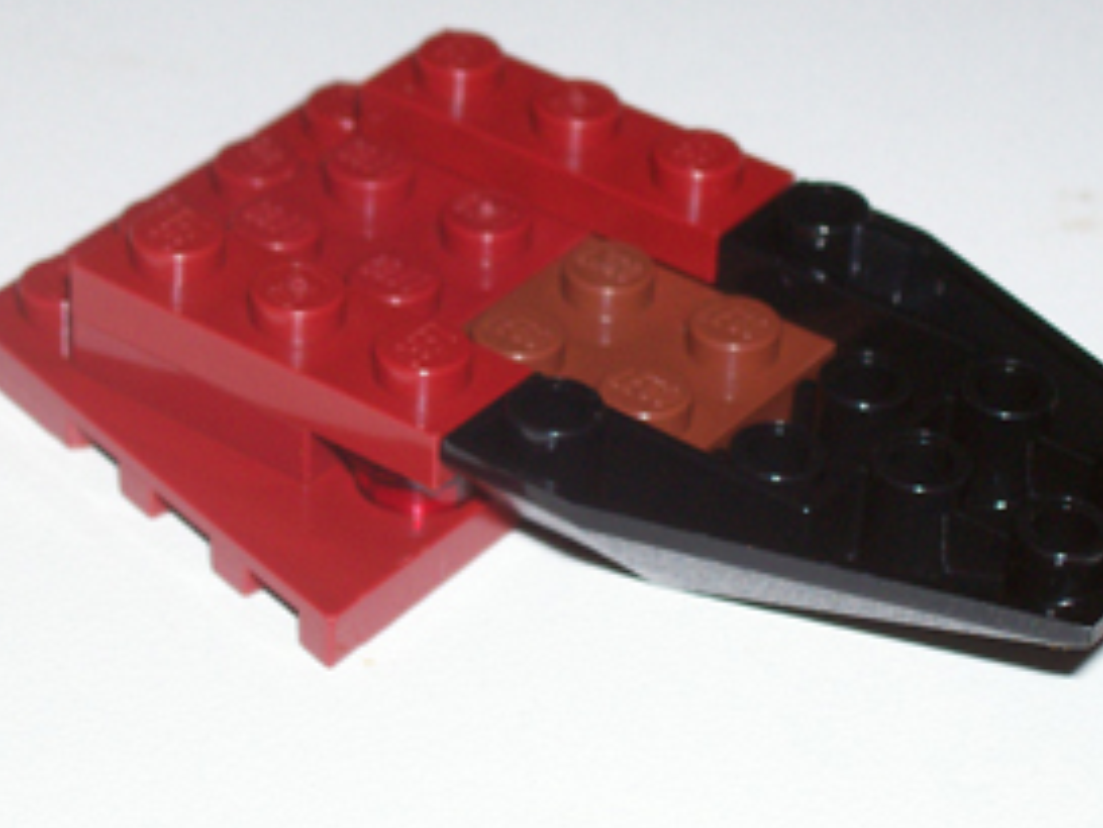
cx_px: 574
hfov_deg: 15.0
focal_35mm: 131
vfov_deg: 11.3
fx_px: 4176
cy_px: 349
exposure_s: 1/78.4
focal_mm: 10.8
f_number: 3.6
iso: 80
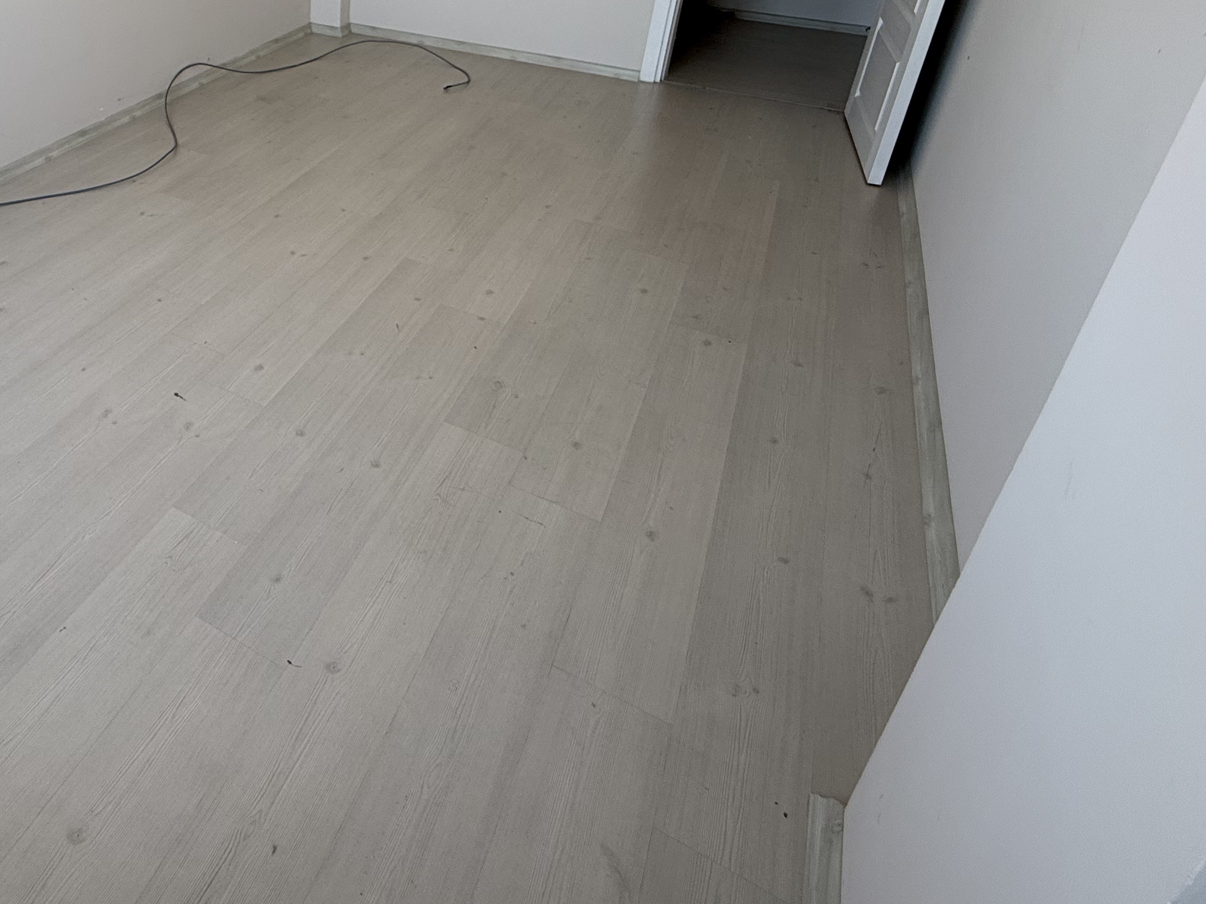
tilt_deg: -24.0
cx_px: 244
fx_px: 871
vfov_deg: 51.0
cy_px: 163
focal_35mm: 25
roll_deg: +0.1
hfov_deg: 63.5
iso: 64
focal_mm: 2.22
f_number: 2.2
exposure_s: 1/99
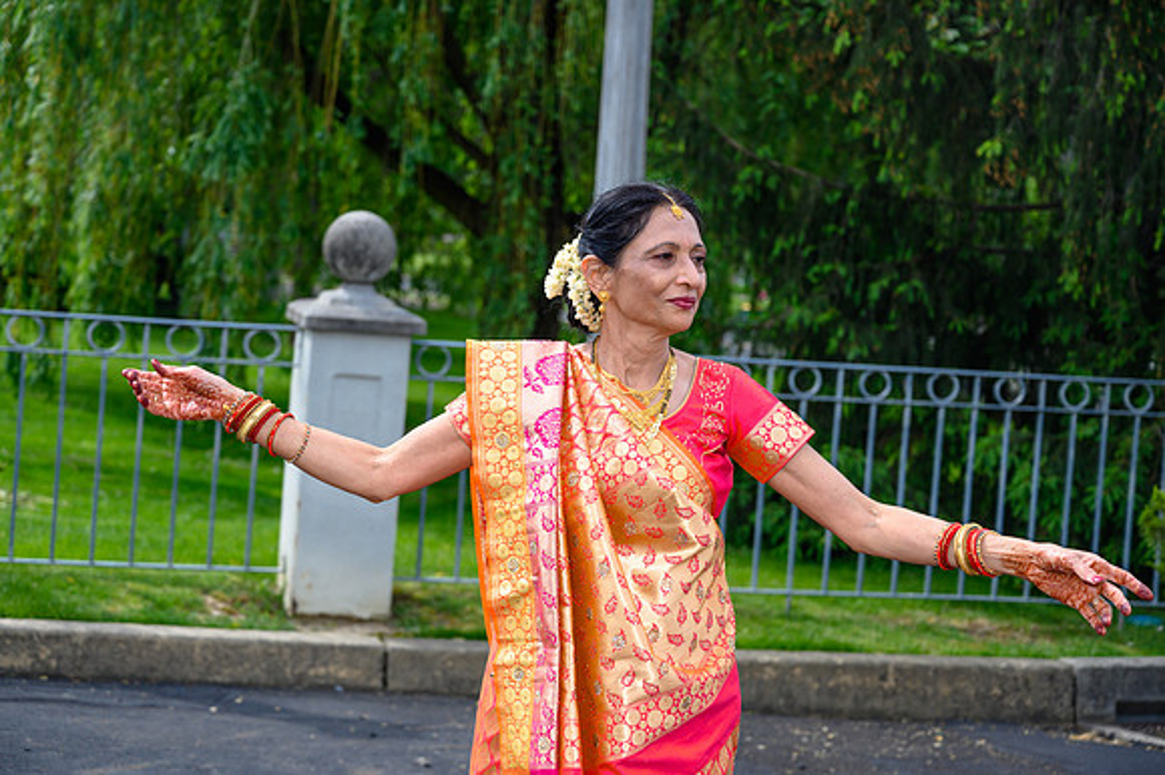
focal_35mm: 58
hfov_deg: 34.5
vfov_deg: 23.4
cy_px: 388
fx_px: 1876
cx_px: 582
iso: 250
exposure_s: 1/1600
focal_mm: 58
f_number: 4
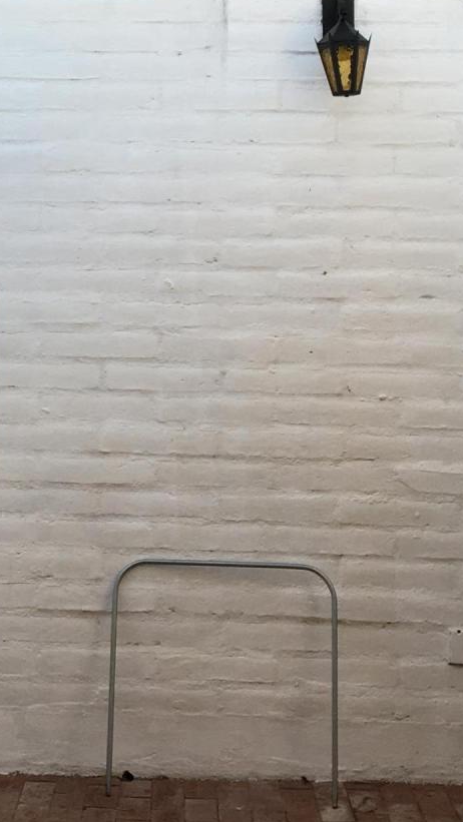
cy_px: 129
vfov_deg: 26.8
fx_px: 1680
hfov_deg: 15.5
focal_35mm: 77
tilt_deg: +3.2
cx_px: 40
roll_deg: +0.0
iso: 25
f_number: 2.2
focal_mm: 4.15
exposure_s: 1/146
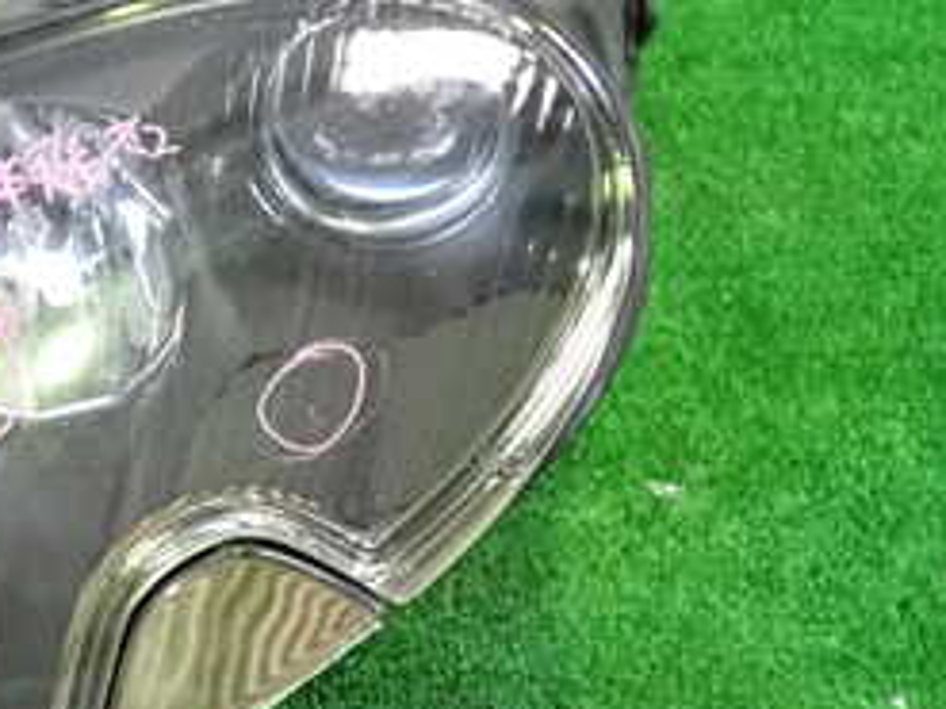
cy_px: 525
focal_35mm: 73
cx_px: -69
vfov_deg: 20.0
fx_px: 1994
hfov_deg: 25.0
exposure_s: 1/100
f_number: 2.3
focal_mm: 5.4
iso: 2000
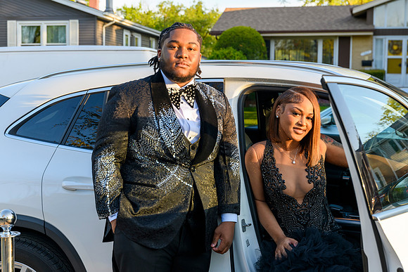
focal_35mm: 60
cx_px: 193
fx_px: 681
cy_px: 135
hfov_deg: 33.4
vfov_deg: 22.6
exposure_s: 1/250
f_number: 4.5
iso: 280
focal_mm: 55
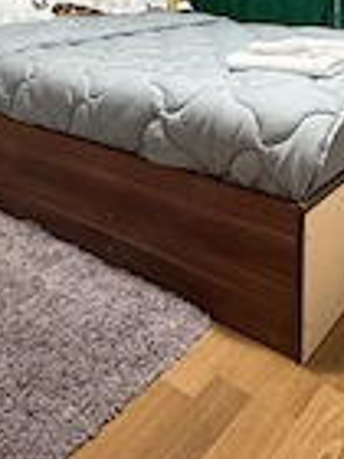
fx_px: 530
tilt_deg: -1.9
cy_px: 3
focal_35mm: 40
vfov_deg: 41.0
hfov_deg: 35.6
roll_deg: -1.7
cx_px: 233
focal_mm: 2.22
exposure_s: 1/50
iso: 800
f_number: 2.2
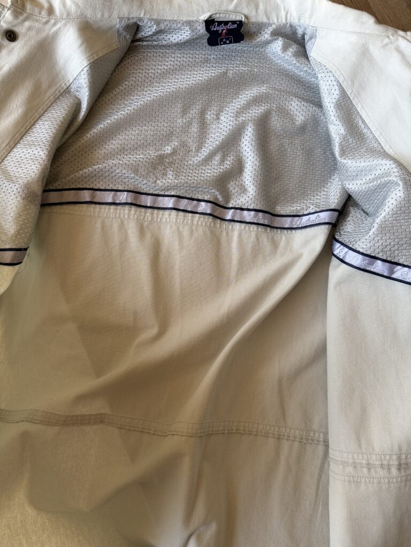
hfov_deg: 56.8
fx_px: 380
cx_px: 206
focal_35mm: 24
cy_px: 274
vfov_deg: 71.6
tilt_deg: -81.6
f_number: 1.78
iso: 64
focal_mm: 6.76
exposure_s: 1/121
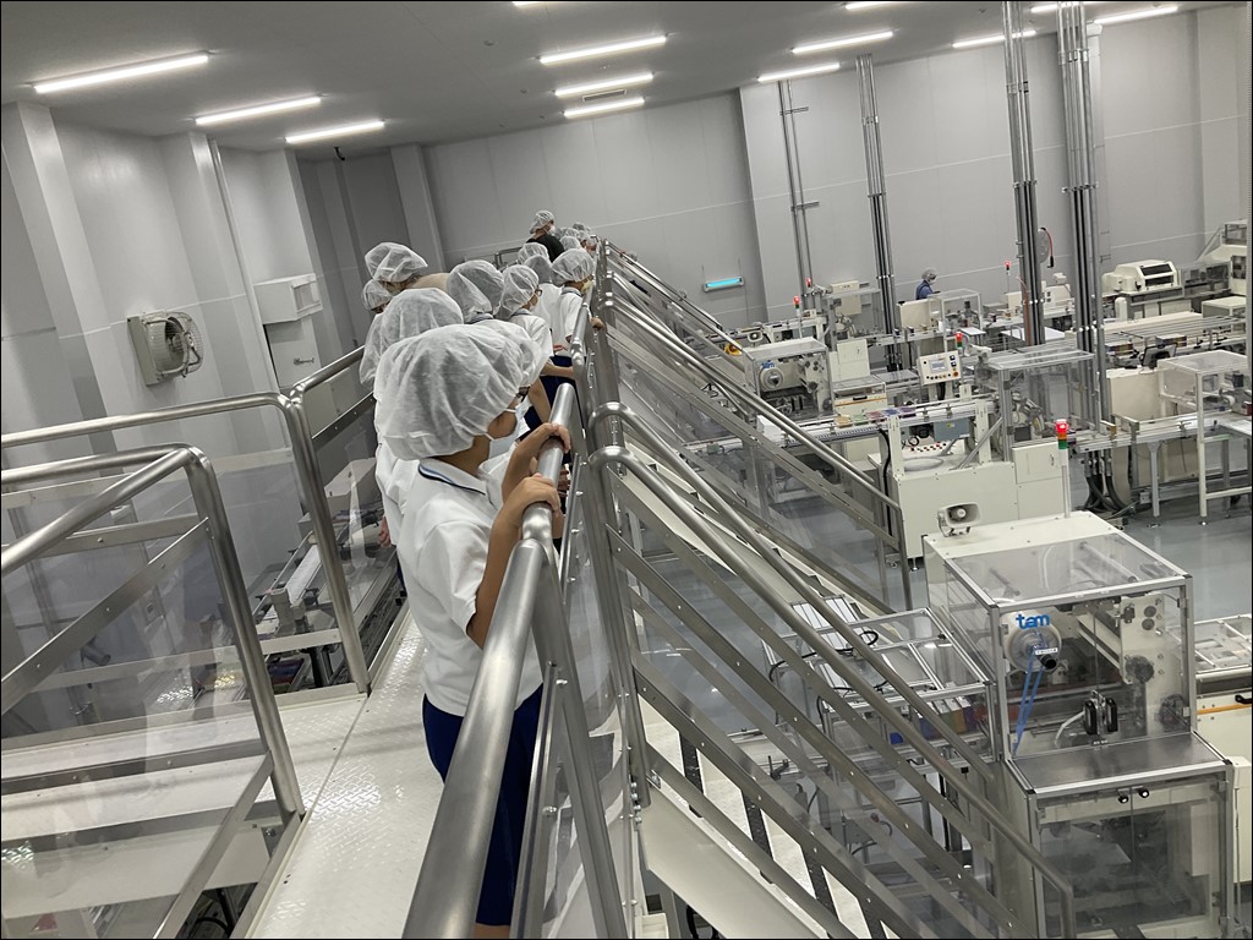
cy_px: 470
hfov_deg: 61.7
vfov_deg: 48.2
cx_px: 626
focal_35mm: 29
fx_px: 1050
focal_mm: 3
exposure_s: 1/60
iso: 40
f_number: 1.8
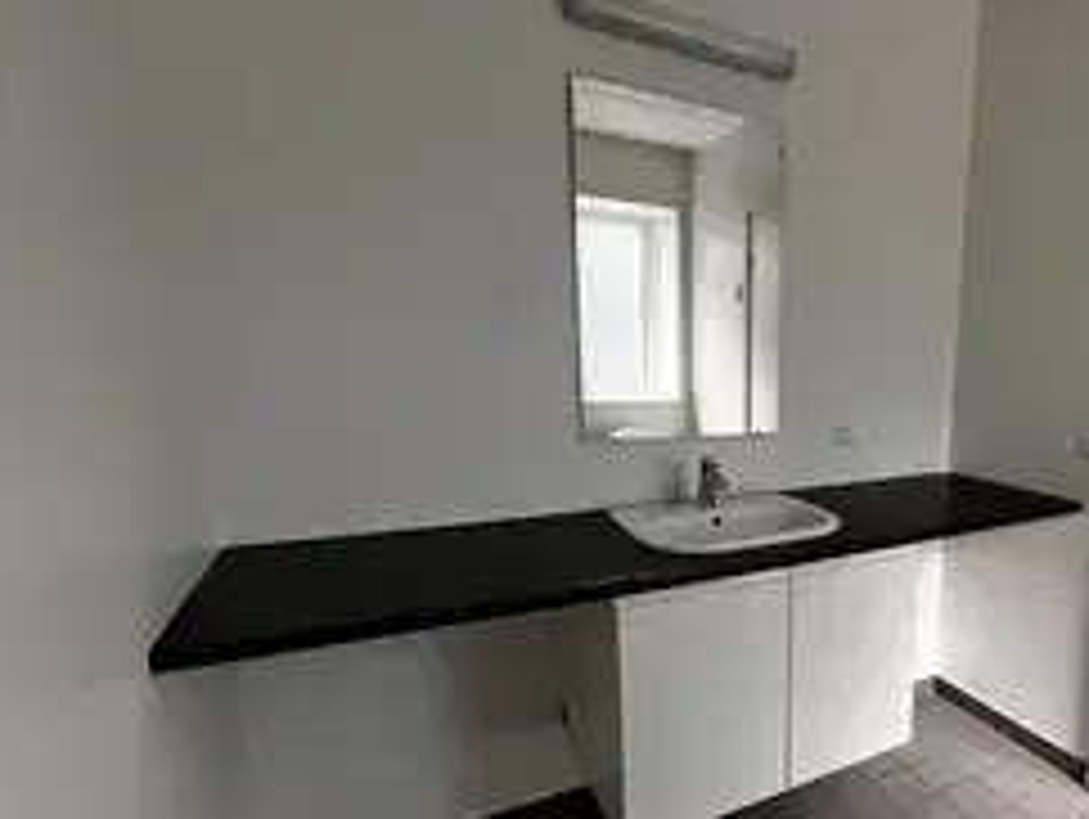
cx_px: 826
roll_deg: -1.4
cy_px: 482
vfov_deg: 65.6
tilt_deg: -9.9
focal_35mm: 20
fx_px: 630
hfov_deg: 75.4
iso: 32
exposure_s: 1/185
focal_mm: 1.57
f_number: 1.8
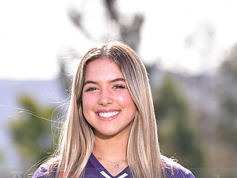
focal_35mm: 370
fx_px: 2531
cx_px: 141
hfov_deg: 5.4
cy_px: 179
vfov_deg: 4.0
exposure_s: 1/250
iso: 100
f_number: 5
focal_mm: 200
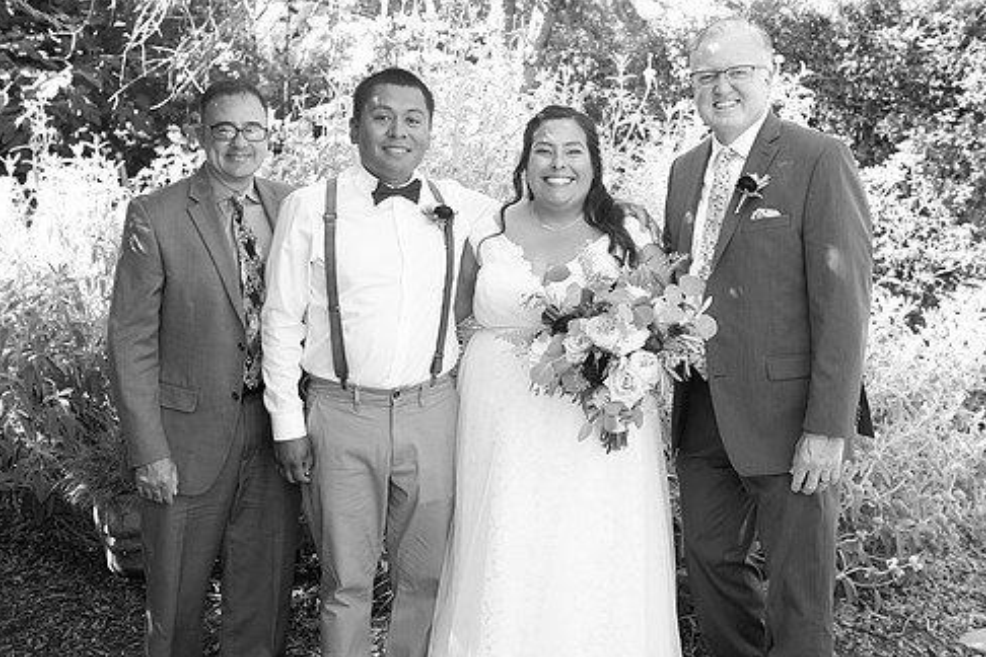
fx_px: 1178
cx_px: 497
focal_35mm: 43
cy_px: 287
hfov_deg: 45.4
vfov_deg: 31.2
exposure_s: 1/250
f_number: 4.5
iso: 640
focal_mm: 36
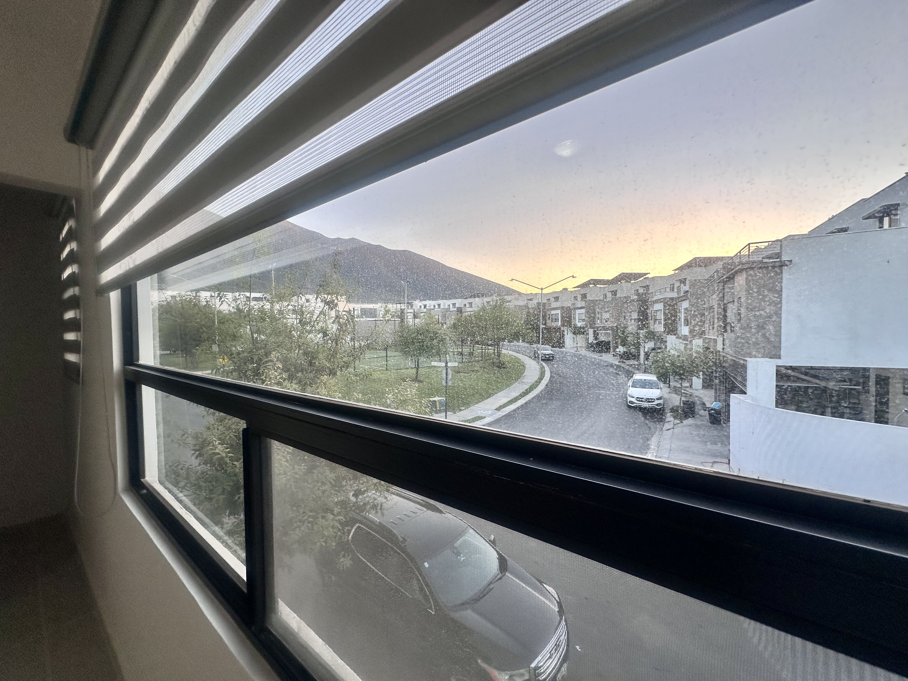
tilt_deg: -0.3
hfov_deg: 102.1
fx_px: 367
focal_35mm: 14
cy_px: 340
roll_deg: +0.1
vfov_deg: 85.7
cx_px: 454
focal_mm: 2.22
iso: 40
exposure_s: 1/138
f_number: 2.2
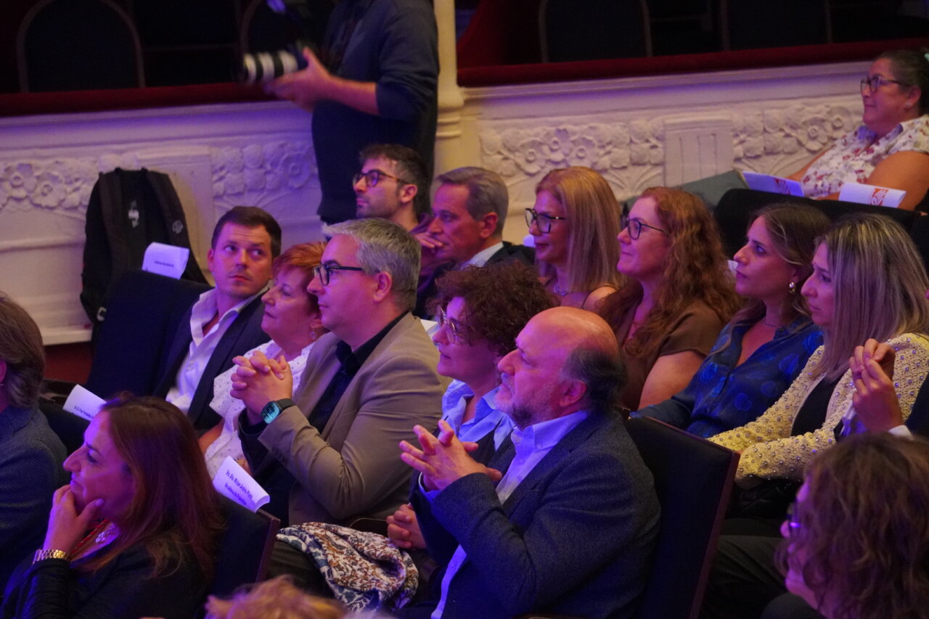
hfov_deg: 15.4
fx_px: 3444
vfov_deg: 10.3
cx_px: 464
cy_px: 310
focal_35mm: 134
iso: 6400
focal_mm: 89
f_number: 5
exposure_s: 1/13
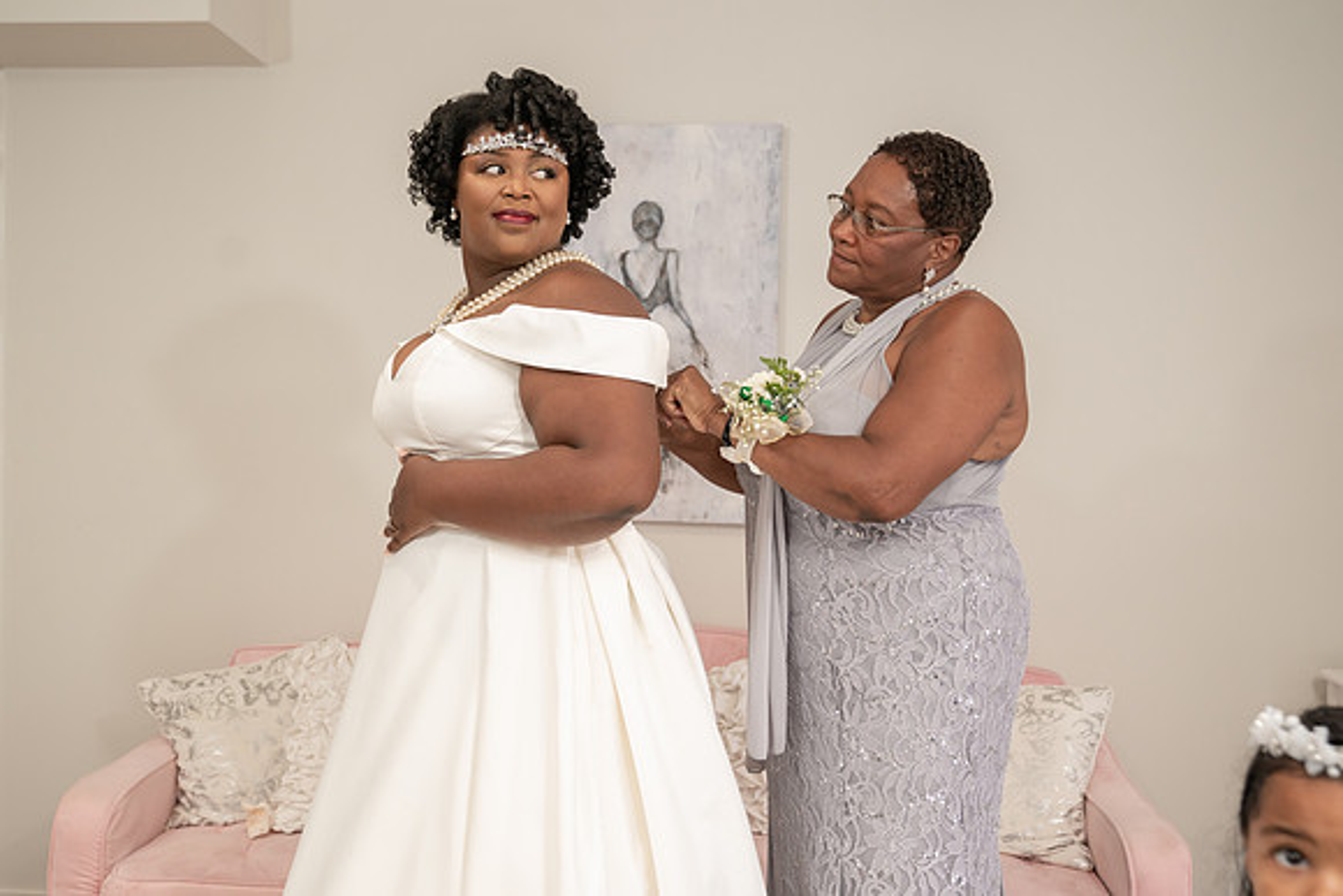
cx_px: 606
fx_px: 1579
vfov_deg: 31.7
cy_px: 410
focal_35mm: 42
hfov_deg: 46.0
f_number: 4
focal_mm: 38
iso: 1600
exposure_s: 1/200
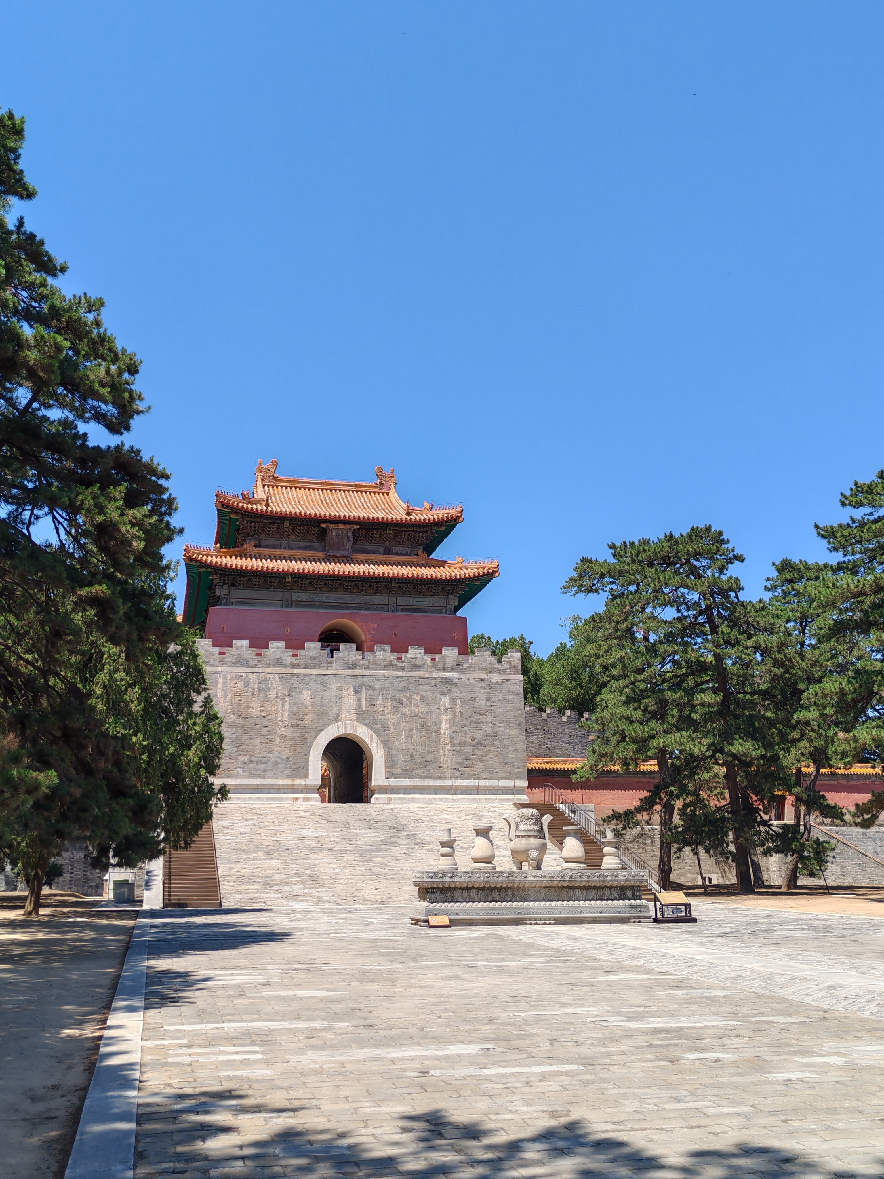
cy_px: 590
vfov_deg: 52.6
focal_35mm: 35
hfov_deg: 40.7
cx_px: 442
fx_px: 1192
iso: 50
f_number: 1.95
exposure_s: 1/1200
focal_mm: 5.52
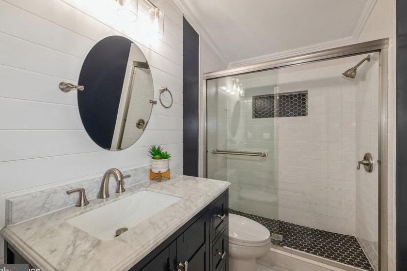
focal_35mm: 15
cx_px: 200
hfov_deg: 100.4
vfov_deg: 77.3
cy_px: 135
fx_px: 170
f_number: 8
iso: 64
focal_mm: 14
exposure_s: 1/2
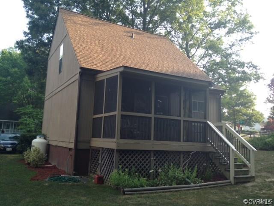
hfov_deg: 52.6
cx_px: 137
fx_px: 277
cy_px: 103
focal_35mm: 35
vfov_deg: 40.7
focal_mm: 4.28
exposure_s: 1/196
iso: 50
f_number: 2.4
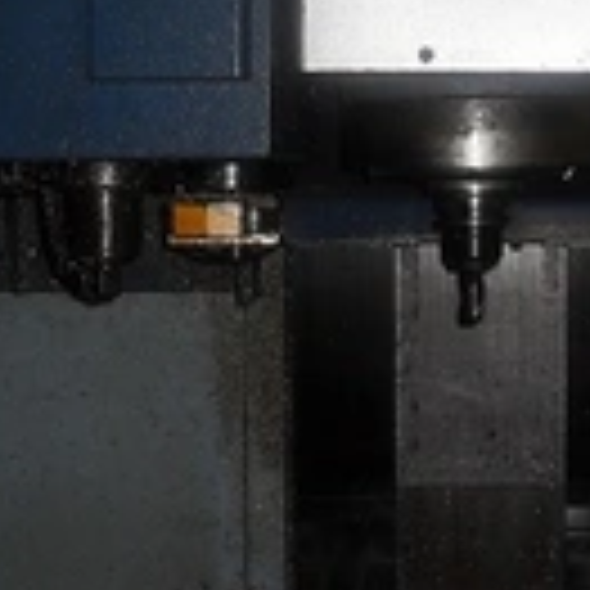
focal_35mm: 92
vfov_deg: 18.8
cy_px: 167
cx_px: 617
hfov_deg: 18.3
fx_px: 1774
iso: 100
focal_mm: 6.3
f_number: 2.8
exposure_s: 1/45
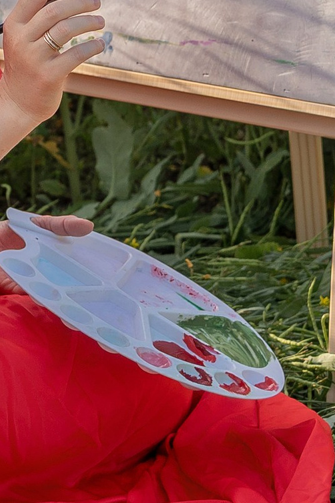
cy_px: -260
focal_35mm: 214
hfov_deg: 6.4
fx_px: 2990
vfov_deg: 9.3
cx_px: -121
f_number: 3.2
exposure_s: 1/800
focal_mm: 42
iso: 125
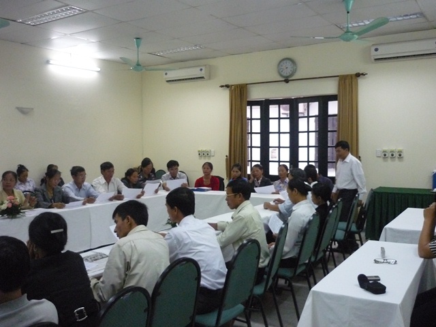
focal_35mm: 33
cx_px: 218
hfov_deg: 55.4
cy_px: 164
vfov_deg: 42.9
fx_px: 416
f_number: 2.8
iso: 640
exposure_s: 1/60
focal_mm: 5.5
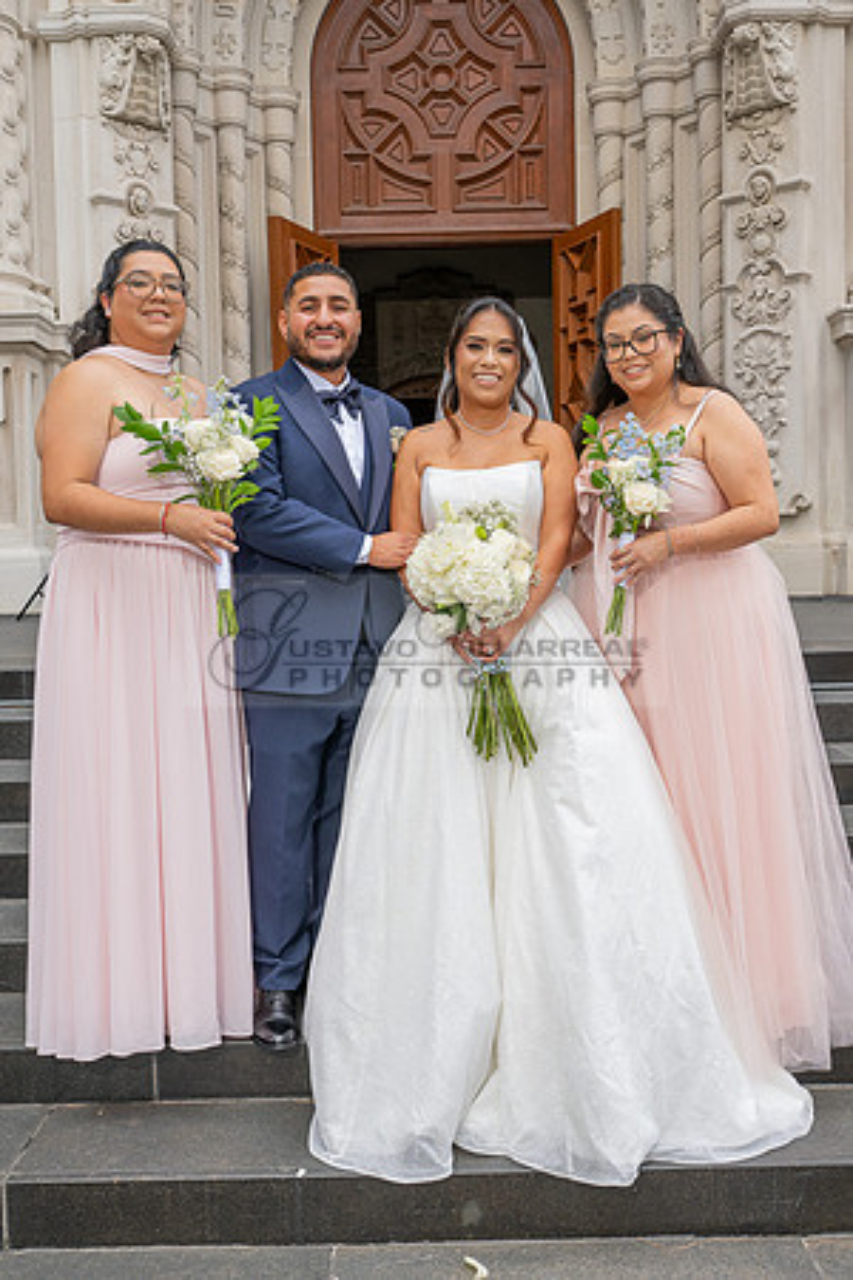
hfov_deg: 34.8
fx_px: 1359
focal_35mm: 38
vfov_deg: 50.4
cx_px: 420
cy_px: 640
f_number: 5.6
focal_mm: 25.5
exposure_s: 1/200
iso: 200
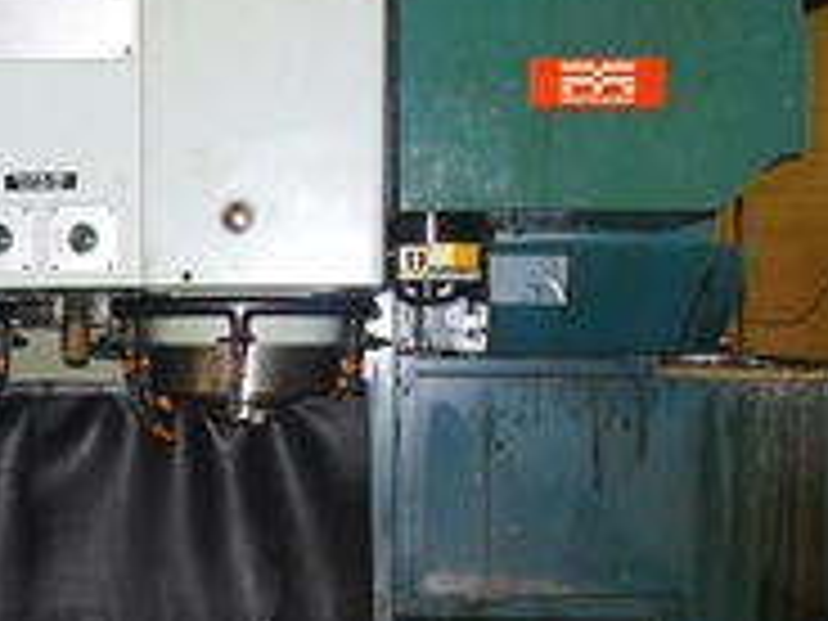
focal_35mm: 74
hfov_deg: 25.9
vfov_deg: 19.7
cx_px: 166
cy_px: 500
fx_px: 1770
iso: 100
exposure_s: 1/45
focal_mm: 6.3
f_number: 2.8
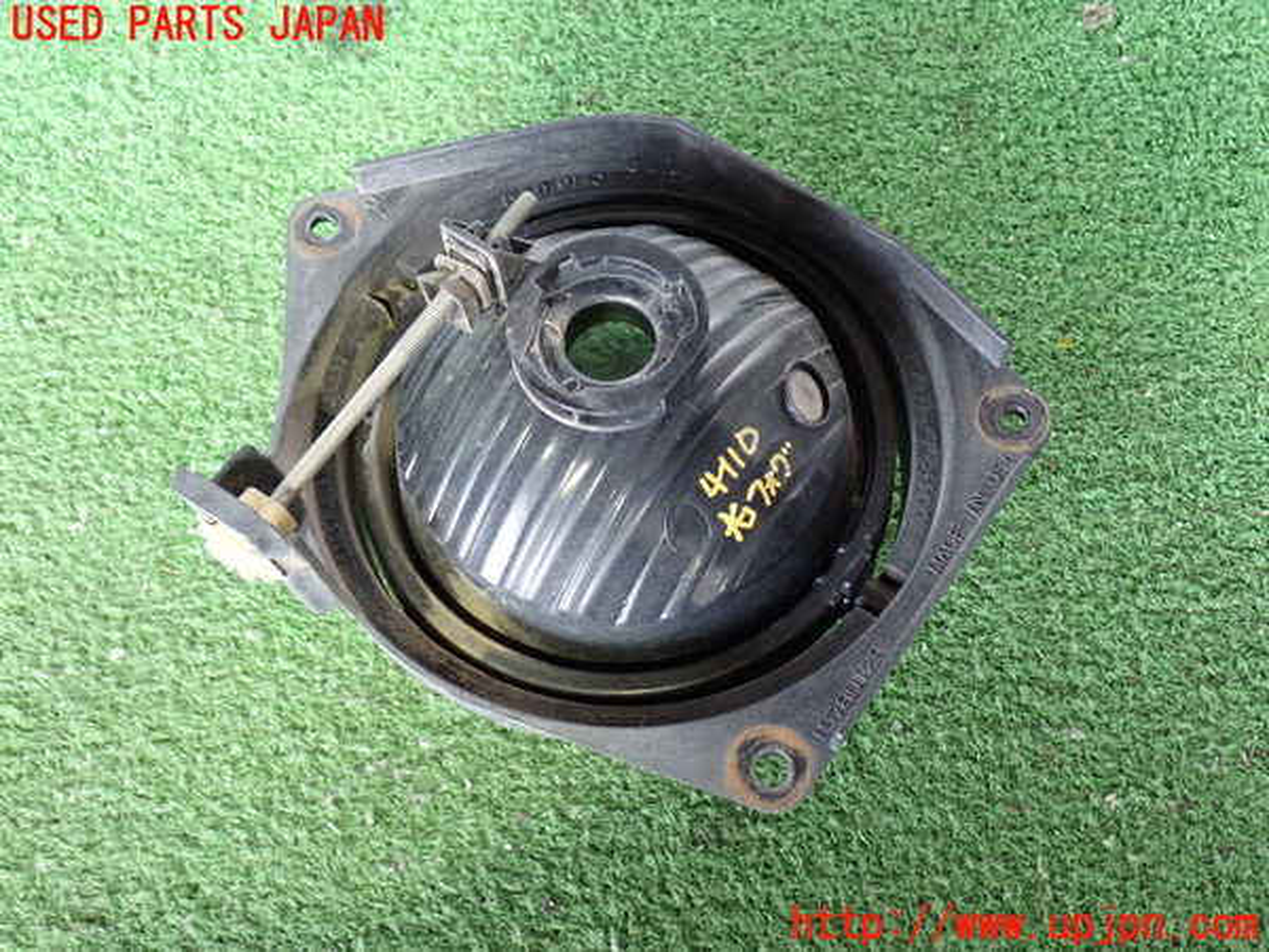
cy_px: 476
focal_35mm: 41
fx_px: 1503
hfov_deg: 45.8
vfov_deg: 35.1
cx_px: 634
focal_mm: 7.31
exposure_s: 1/25
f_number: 2.8
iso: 800
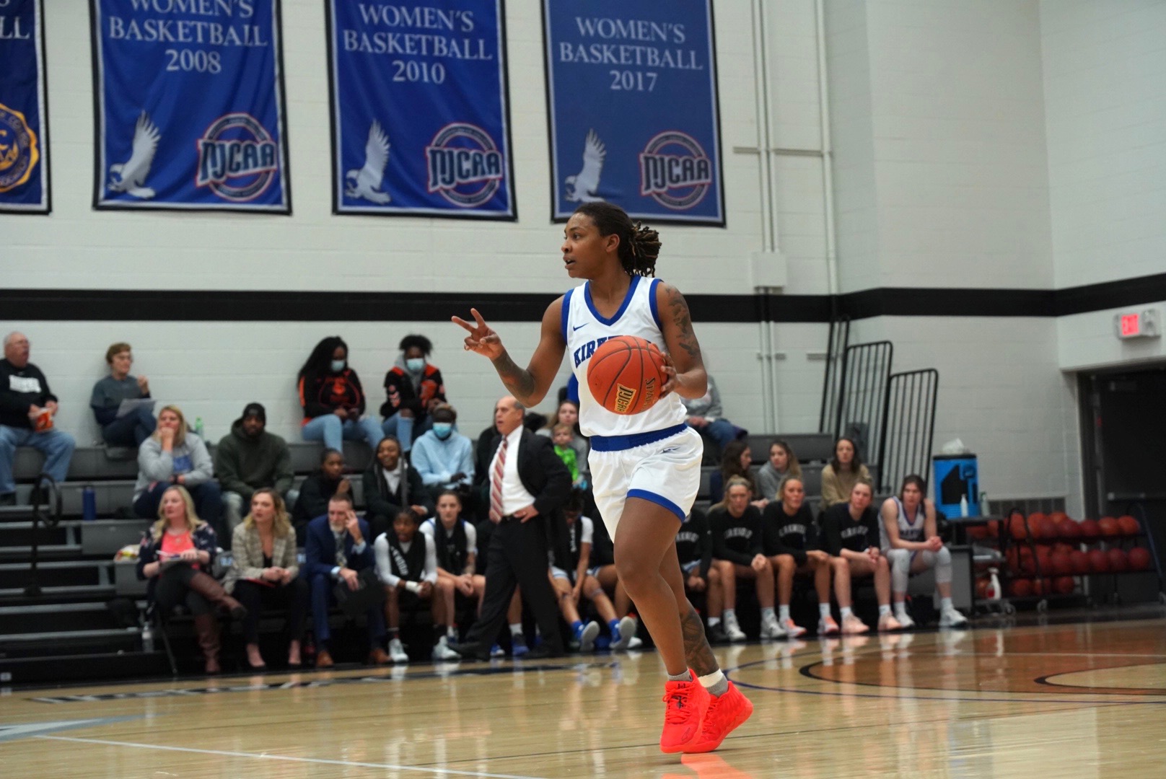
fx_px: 2885
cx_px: 583
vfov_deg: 15.4
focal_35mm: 89
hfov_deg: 22.9
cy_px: 390
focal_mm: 89
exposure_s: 1/800
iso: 5000
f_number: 4
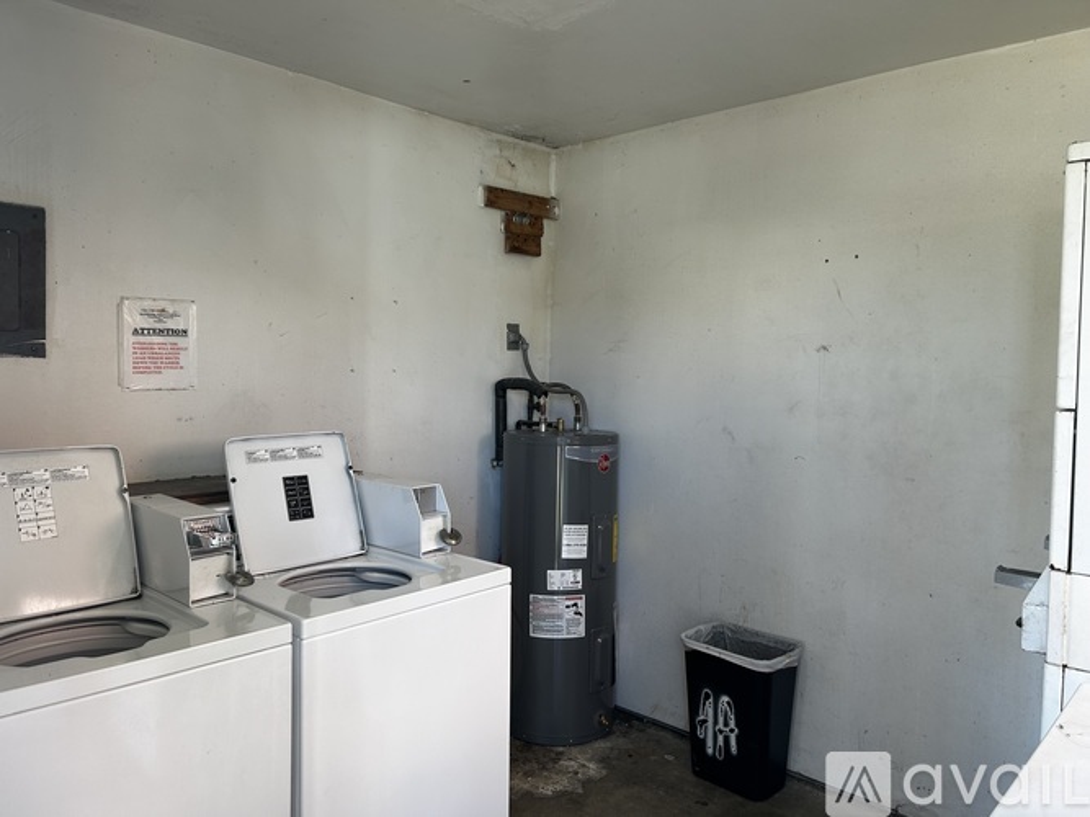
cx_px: 545
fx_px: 819
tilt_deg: -3.7
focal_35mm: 26
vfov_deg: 53.0
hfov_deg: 67.3
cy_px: 408
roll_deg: -0.8
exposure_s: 1/120
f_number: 1.5
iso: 40
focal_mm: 5.7
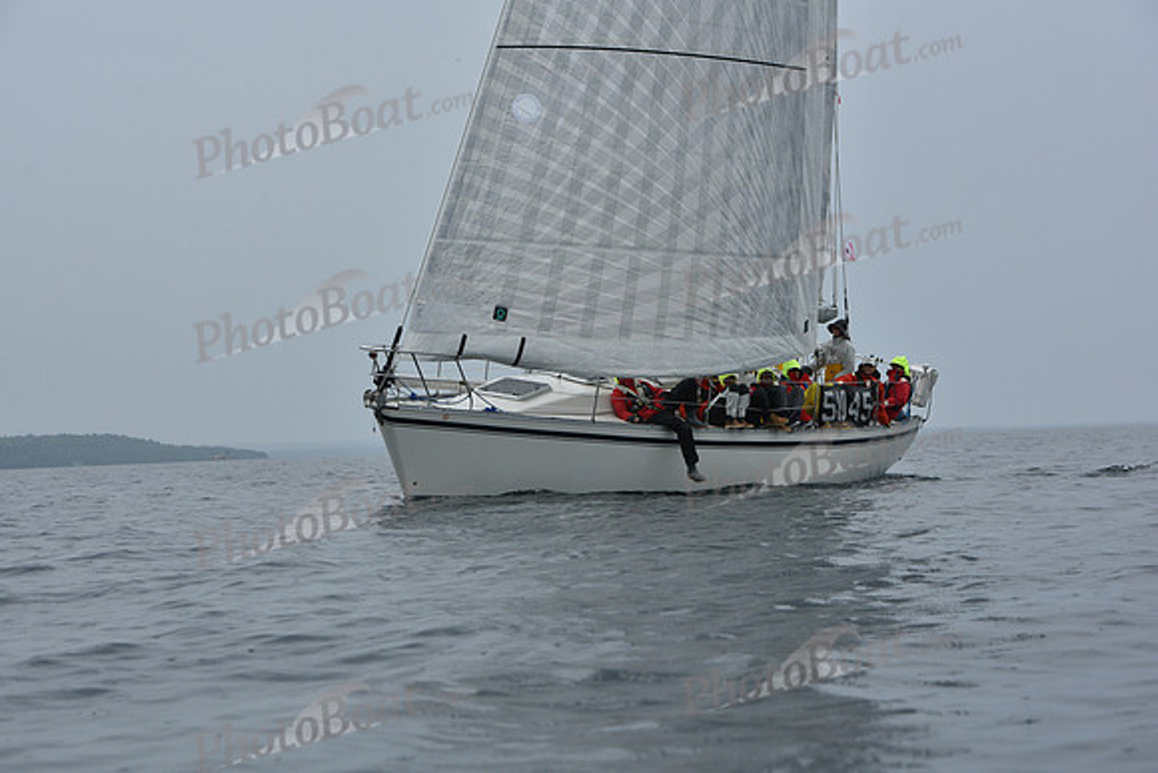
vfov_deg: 14.4
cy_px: 386
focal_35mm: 95
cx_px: 579
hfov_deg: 21.5
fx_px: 3056
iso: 250
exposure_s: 1/800
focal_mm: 95
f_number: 8
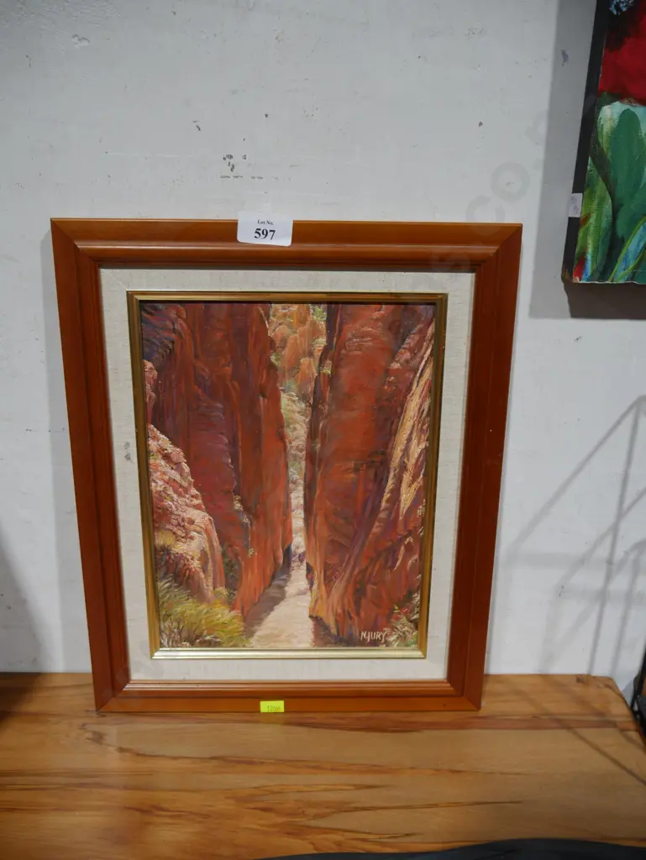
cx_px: 323
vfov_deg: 63.4
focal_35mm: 28
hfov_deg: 49.8
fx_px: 696
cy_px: 430
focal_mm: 14
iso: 250
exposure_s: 1/60
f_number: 3.5
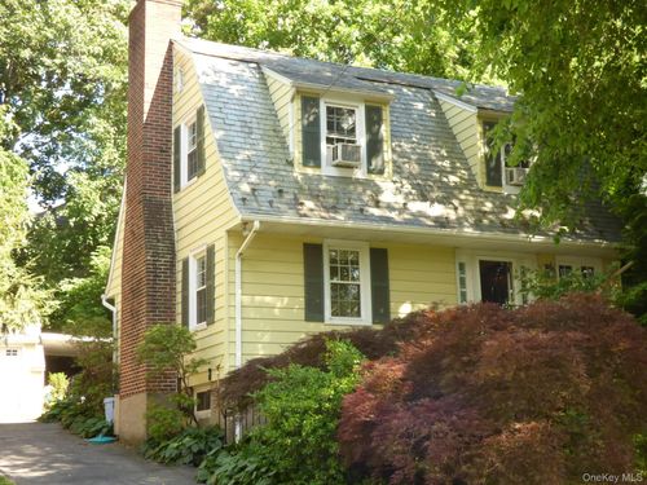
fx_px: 1028
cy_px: 242
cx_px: 324
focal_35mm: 55
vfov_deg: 26.6
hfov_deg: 34.9
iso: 200
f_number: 6.3
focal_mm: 9.92
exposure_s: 1/60
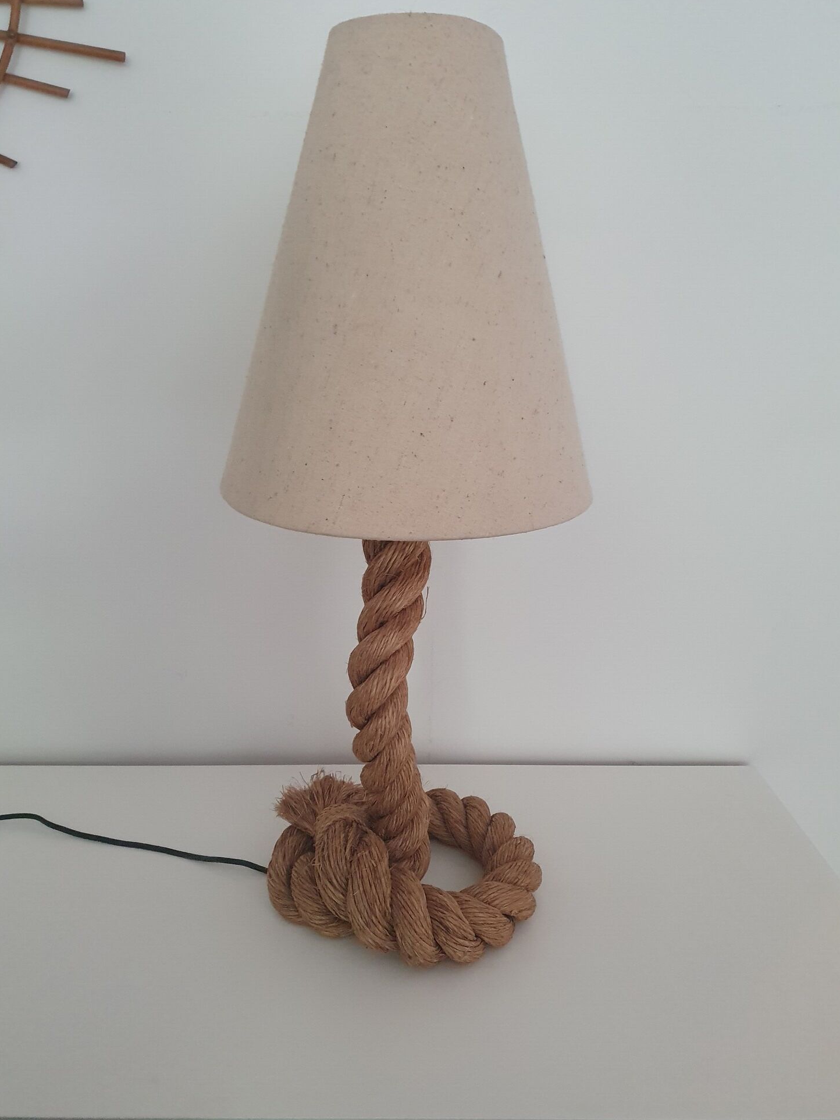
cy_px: 566
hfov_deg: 51.3
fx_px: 874
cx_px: 417
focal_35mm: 27
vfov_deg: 65.3
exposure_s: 1/50
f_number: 1.5
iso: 640
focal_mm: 4.32
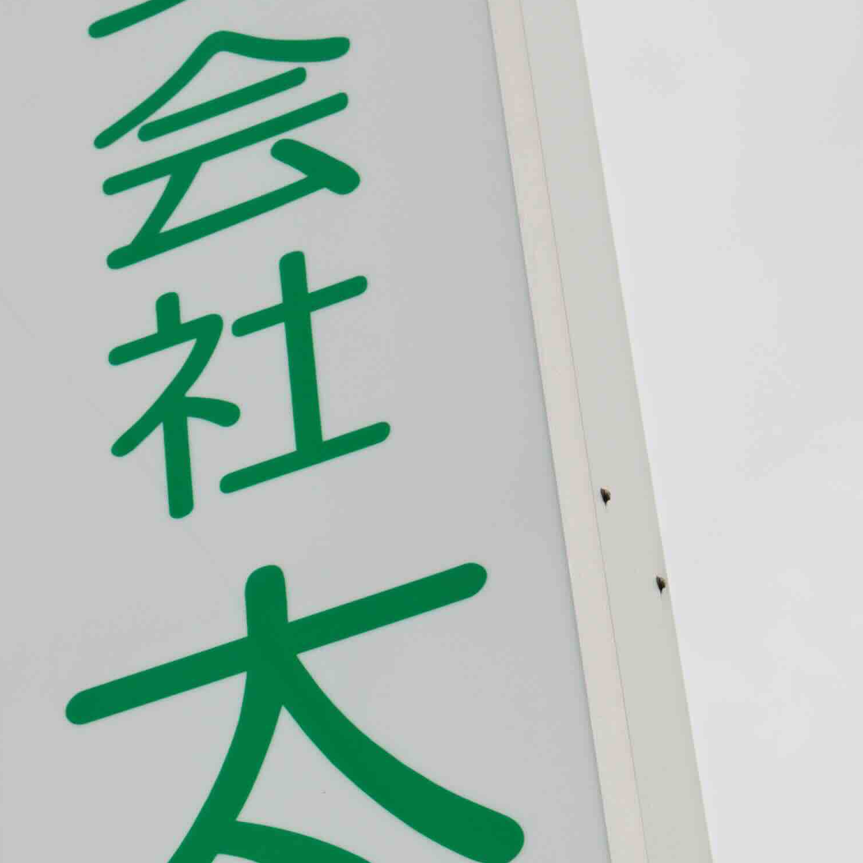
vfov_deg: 10.9
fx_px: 4485
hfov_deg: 10.9
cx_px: 17
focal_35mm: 159
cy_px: 781
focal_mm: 40
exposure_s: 1/2000
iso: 100
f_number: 3.2
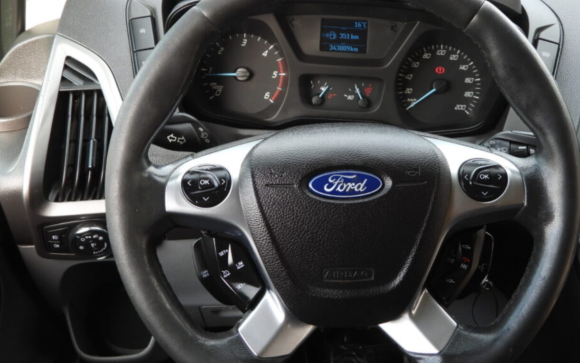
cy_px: 167
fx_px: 901
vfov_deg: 22.7
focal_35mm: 57
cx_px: 327
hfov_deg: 35.6
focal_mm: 7.4
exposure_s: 1/60
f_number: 3.2
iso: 100
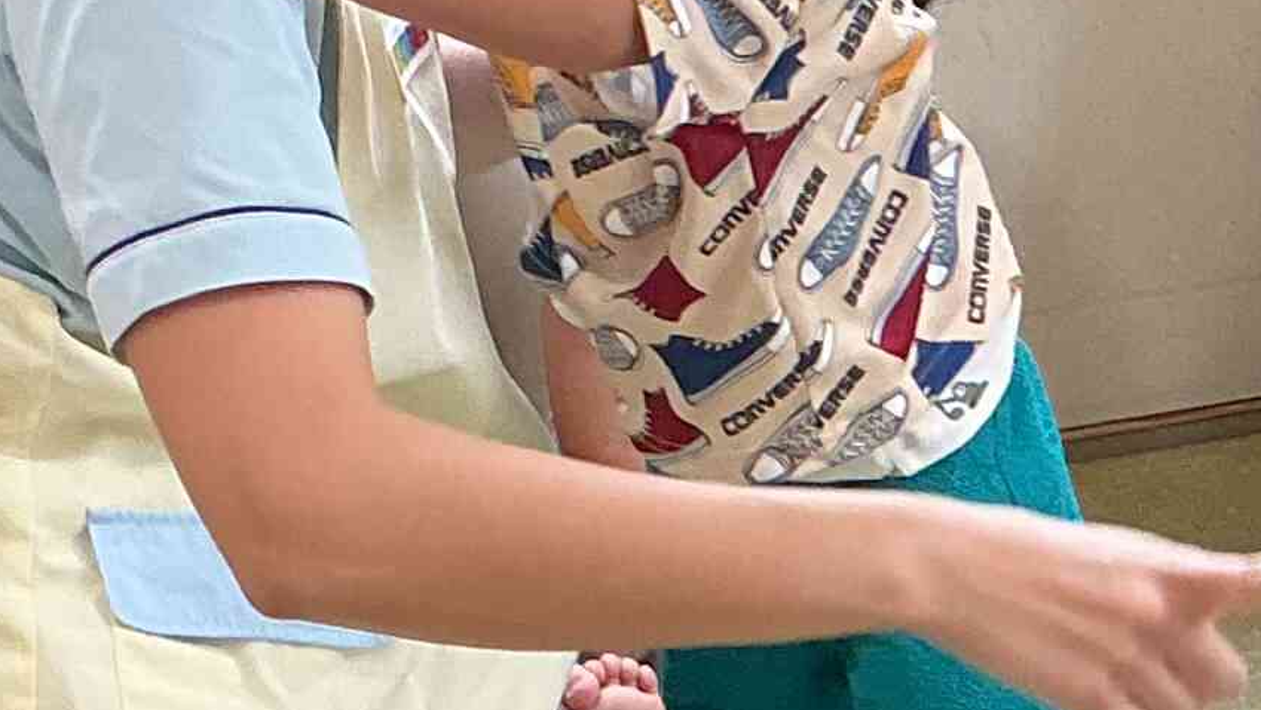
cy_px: 756
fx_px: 5017
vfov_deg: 8.0
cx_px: 1369
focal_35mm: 150
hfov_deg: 14.0
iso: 64
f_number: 1.8
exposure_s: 1/100
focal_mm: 3
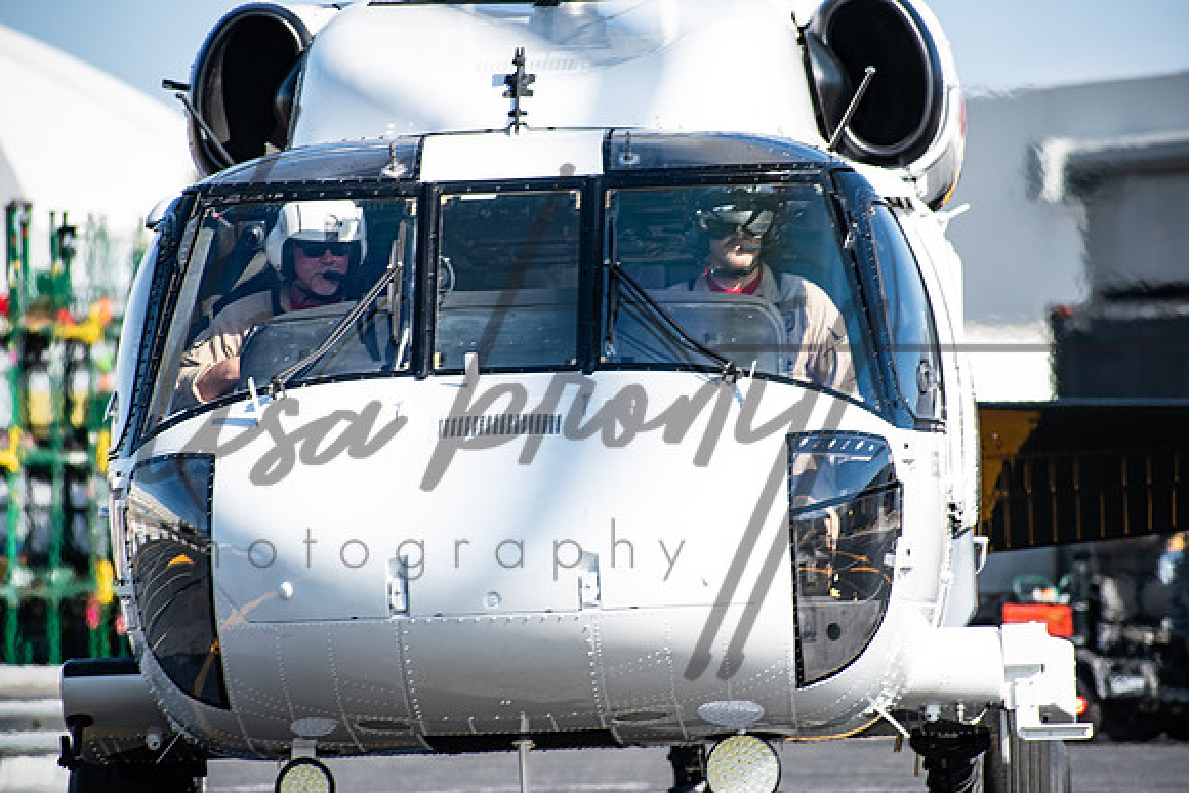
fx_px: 8671
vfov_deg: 5.2
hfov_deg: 7.8
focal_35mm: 262
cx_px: 594
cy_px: 396
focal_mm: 175
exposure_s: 1/320
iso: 100
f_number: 5
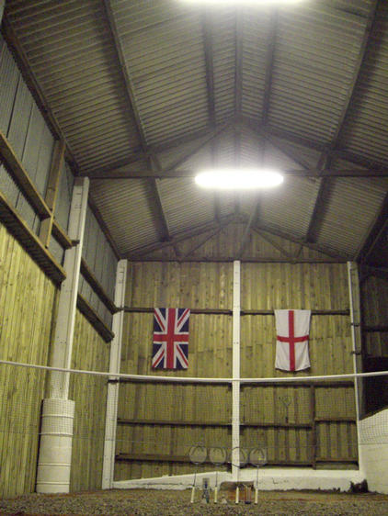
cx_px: 194
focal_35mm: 38
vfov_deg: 49.0
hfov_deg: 37.7
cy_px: 258
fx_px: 567
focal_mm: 6.3
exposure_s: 1/25
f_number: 3.1
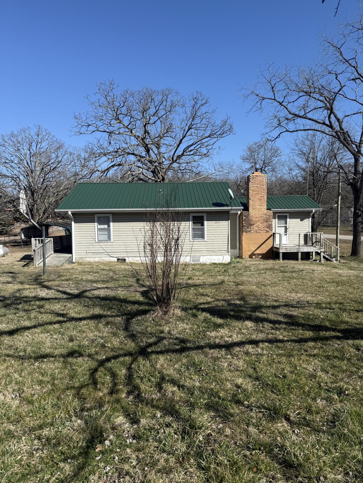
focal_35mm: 24
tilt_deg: -3.7
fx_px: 336
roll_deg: -0.5
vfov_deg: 71.6
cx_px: 182
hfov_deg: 56.8
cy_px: 242
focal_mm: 6.76
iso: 80
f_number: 1.78
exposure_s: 1/4167
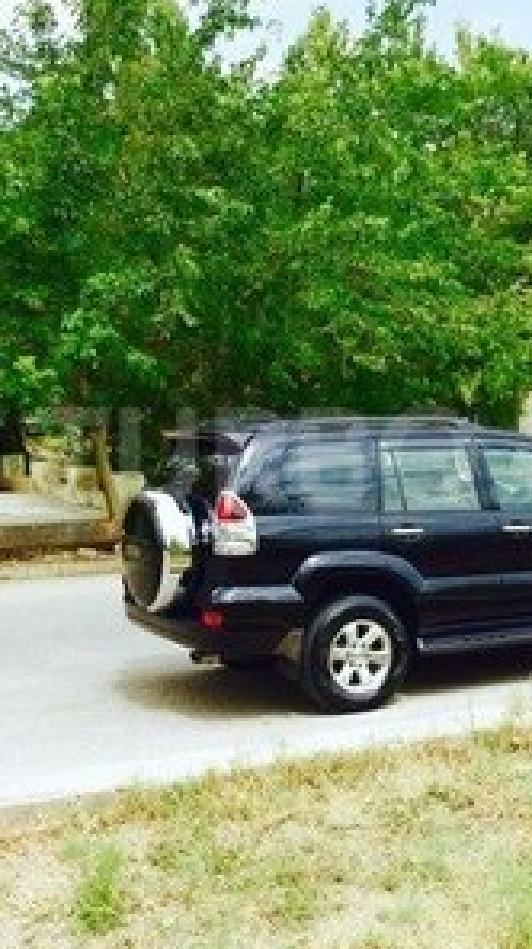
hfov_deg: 22.5
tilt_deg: -4.3
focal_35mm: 53
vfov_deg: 39.2
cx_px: 365
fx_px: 1332
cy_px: 455
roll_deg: +2.9
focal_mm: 4.15
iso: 32
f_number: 2.2
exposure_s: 1/2283
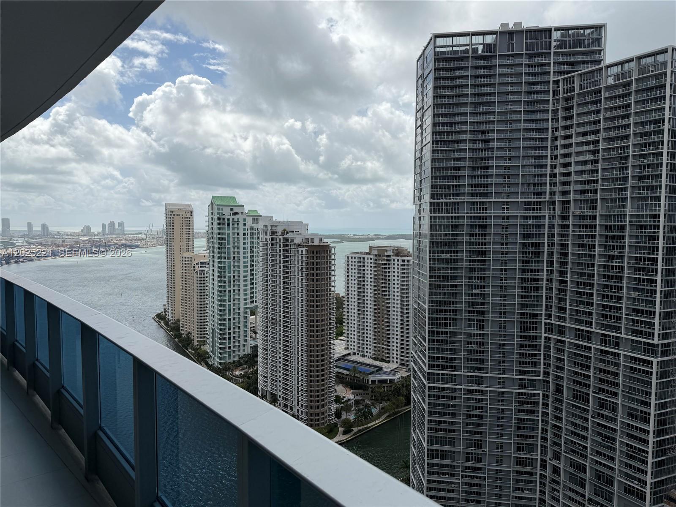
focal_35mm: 24
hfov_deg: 71.6
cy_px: 254
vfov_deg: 56.8
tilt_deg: -3.9
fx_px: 469
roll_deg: +0.0
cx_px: 338
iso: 80
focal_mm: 6.76
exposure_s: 1/10309
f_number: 1.78
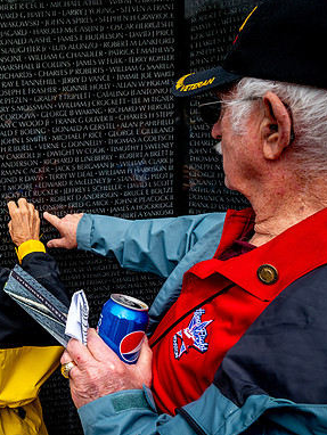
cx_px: 7
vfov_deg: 52.6
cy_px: 216
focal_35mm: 35
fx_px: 440
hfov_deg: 36.9
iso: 560
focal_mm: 24
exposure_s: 1/640
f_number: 8
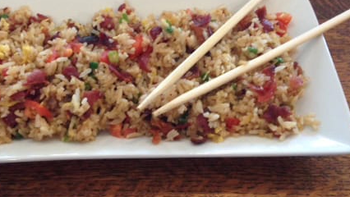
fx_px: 501
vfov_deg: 22.2
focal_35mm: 54
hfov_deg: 38.3
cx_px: 132
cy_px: 76
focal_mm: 4.1
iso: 100
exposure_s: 1/20
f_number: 2.4
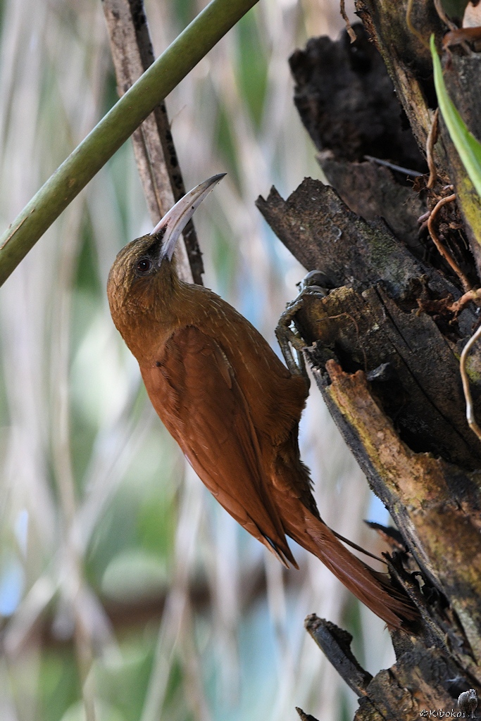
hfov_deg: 1.8
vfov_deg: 2.7
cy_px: 360
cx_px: 240
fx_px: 15025
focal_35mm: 750
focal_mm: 500
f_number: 5
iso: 1000
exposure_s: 1/160
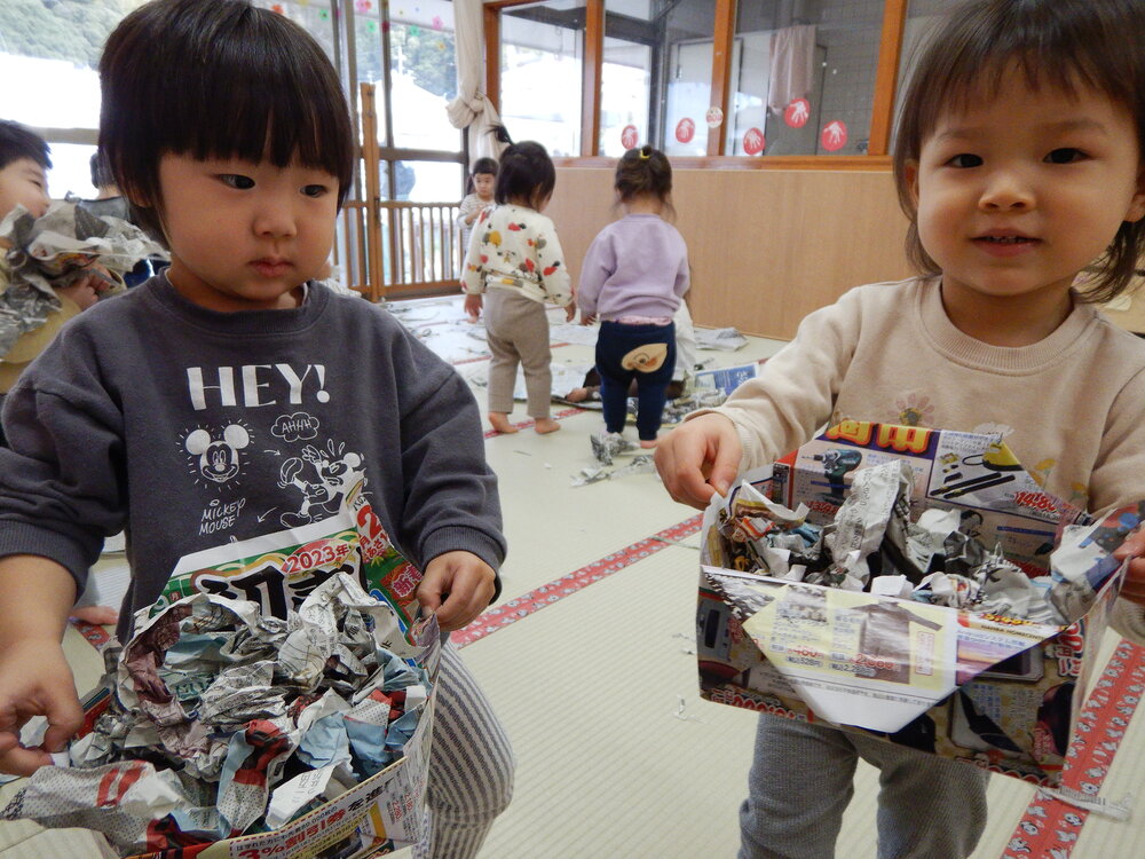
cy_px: 430
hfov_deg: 71.6
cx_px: 572
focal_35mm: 24
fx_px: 794
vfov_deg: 56.8
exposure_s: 1/40
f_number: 2.8
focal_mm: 4.3
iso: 125
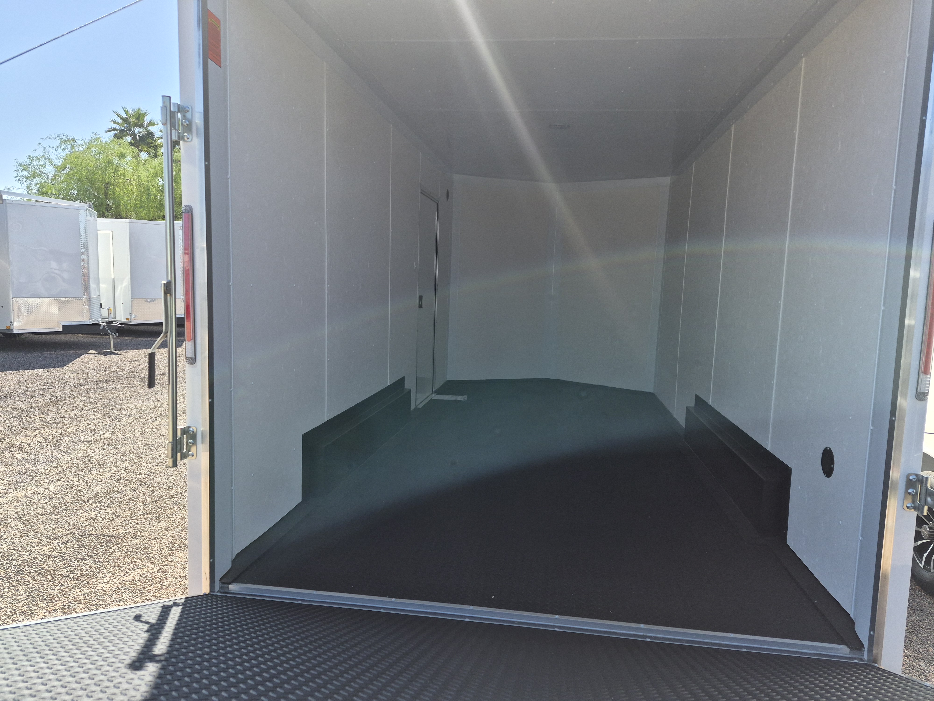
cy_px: 350
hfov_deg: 73.9
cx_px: 467
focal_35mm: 23
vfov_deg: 58.9
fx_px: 621
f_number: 1.8
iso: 80
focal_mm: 5.4
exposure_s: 1/4144
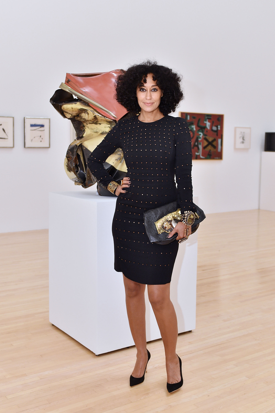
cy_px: 206
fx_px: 401
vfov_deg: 54.5
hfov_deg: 37.8
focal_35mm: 35
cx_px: 138
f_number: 3.5
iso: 1250
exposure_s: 1/125
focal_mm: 35
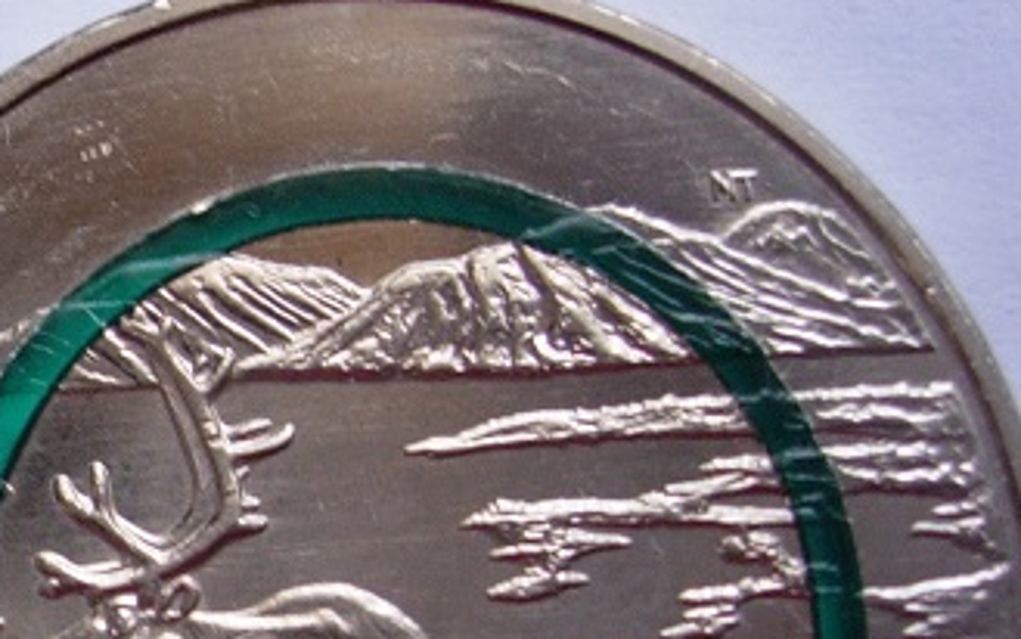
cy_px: 687
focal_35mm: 111
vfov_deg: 11.6
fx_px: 3090
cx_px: -301
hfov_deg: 17.6
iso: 79
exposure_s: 1/32
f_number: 2.8
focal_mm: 7.8
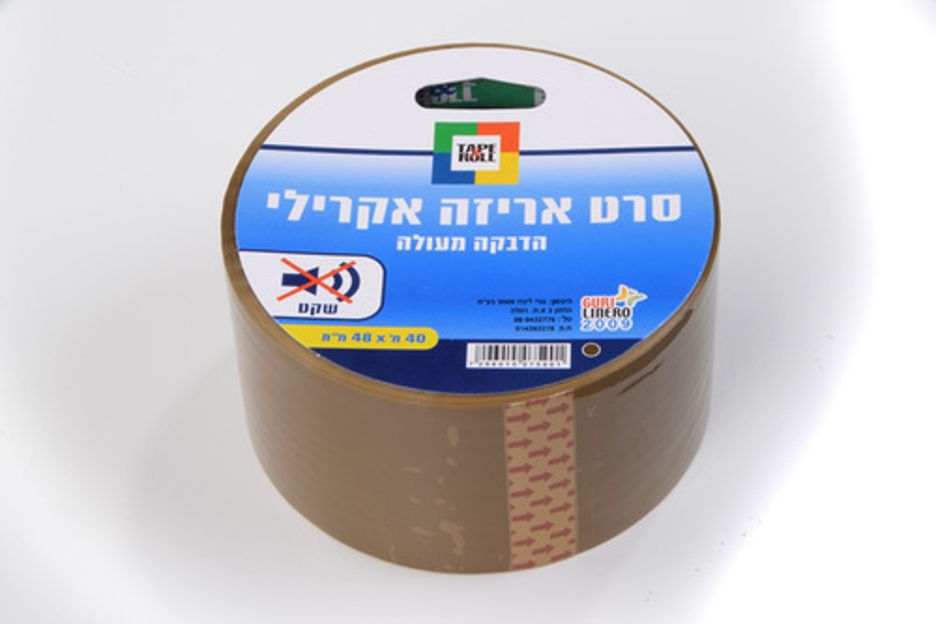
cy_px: 312
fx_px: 3119
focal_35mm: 120
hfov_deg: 17.1
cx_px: 468
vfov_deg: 11.4
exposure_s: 1/100
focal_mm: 80
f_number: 32
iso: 125
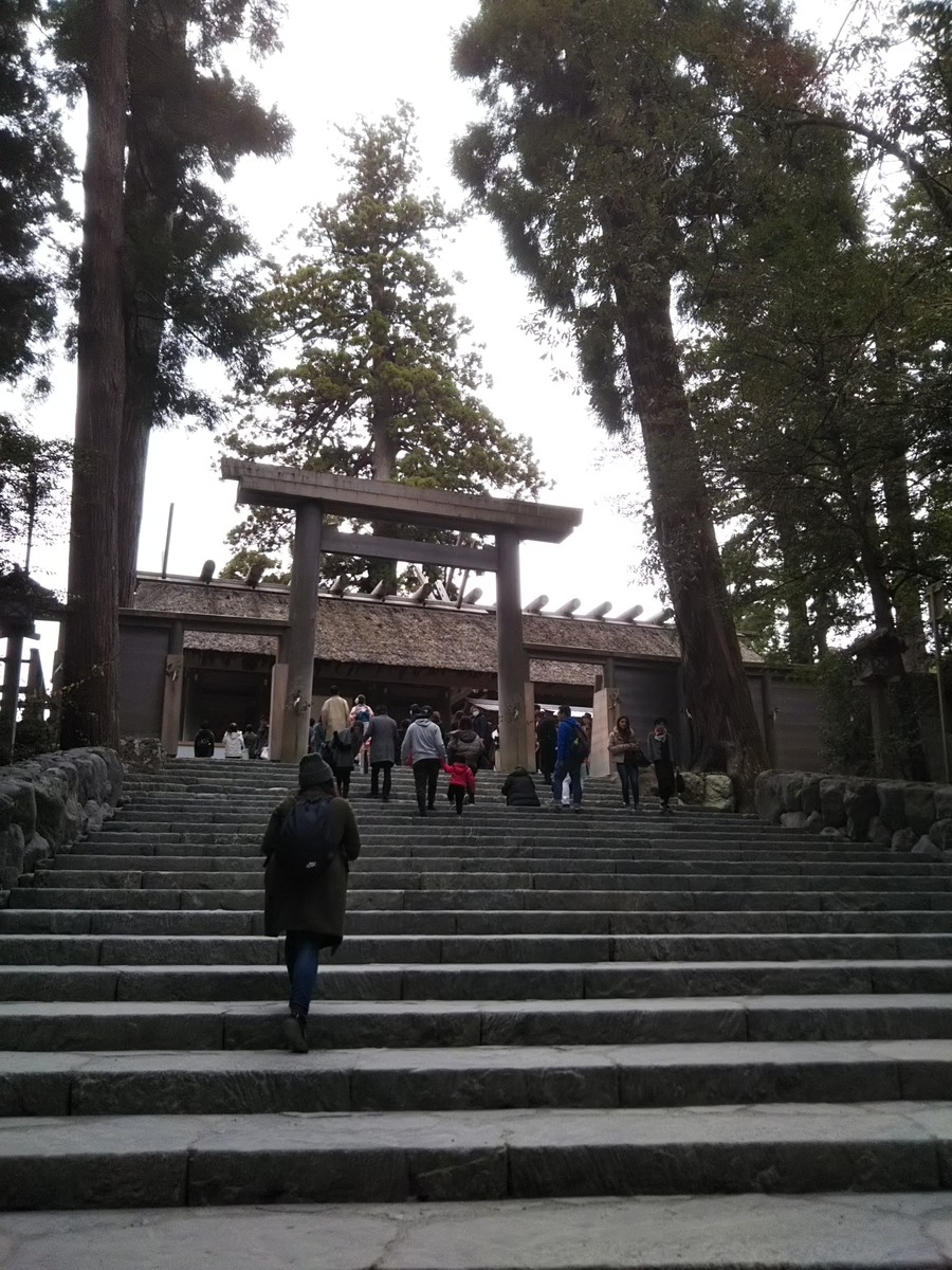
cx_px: 476
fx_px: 1100
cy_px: 635
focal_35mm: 30
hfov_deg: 46.8
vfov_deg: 60.0
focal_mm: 4
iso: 50
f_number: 2.2
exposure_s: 1/120
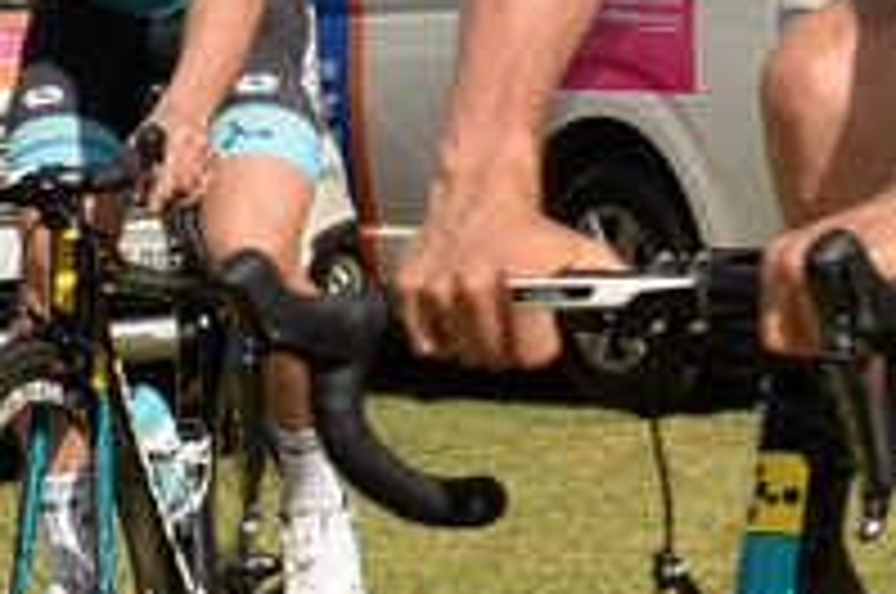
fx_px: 5392
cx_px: 964
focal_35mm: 217
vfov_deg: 6.3
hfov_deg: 9.4
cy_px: 153
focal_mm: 36
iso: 200
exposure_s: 1/250
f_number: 13
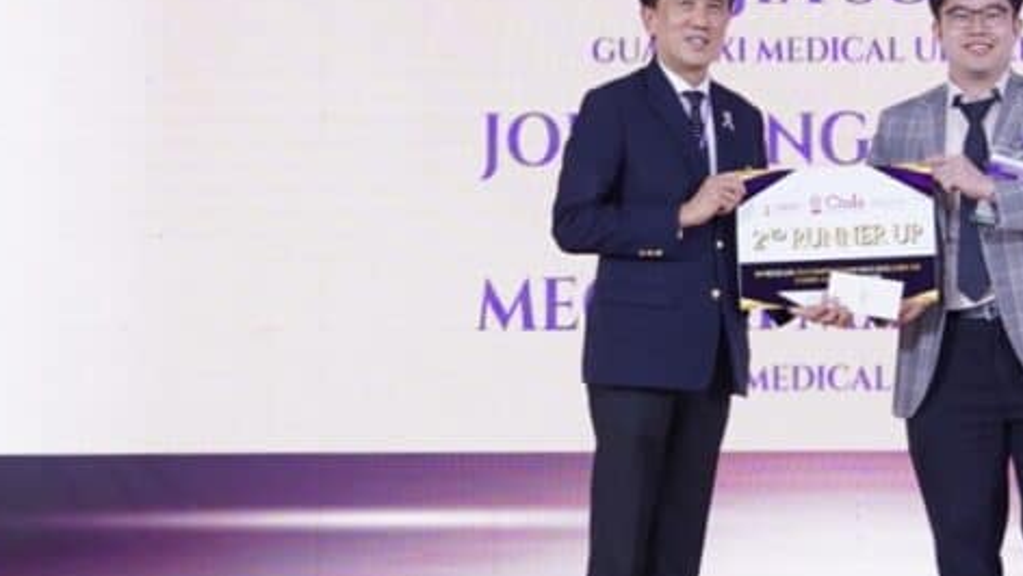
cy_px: 68
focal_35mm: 100
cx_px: 839
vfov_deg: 12.0
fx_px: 2714
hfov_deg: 21.1
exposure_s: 1/60
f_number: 4
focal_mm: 44
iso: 640
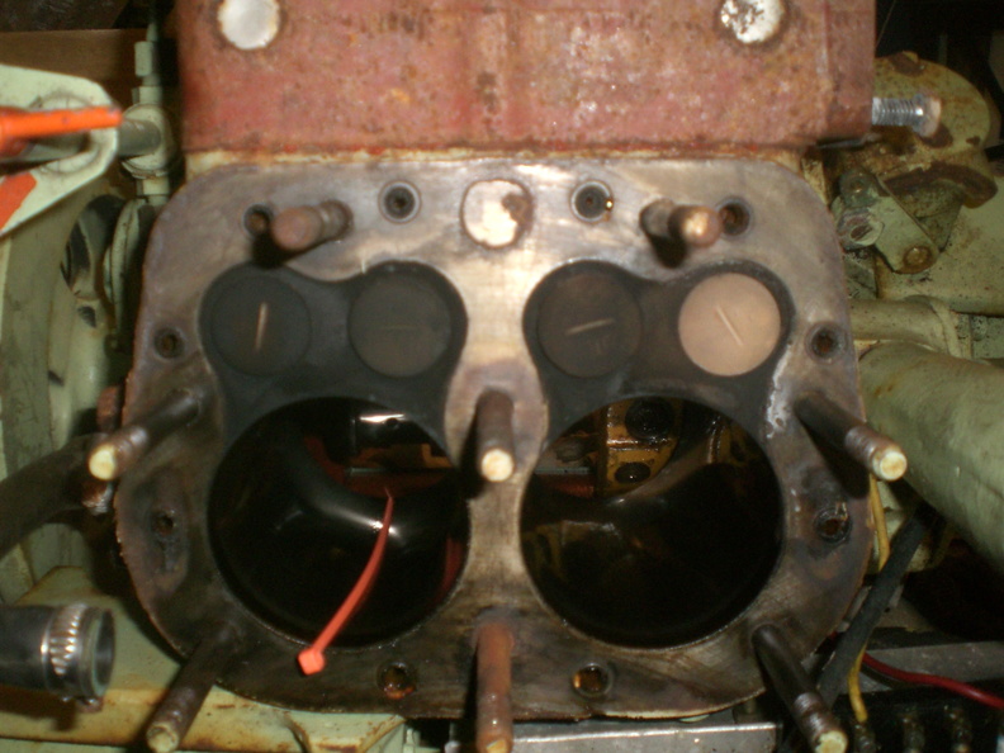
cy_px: 376
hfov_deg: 49.0
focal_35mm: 38
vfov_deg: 37.7
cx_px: 502
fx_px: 1102
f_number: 3.1
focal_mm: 6.3
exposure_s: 1/60
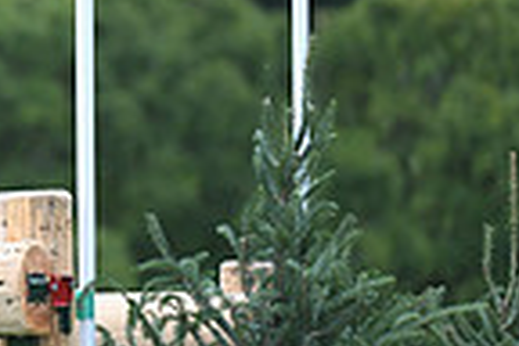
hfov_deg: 1.7
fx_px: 17976
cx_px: -519
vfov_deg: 1.1
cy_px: 41
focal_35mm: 1247
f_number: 5
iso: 1000
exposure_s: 1/1600
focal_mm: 310
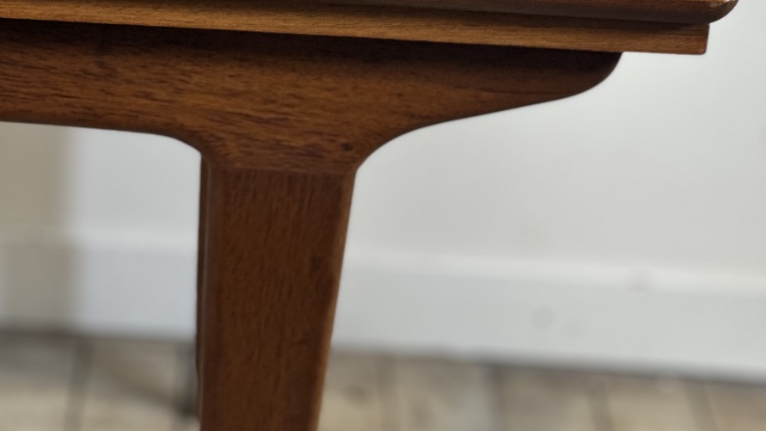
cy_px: 90
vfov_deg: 10.7
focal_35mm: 113
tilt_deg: -21.8
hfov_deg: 18.9
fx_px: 2295
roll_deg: -5.4
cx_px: 380
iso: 125
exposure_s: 1/33
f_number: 2.8
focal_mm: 9
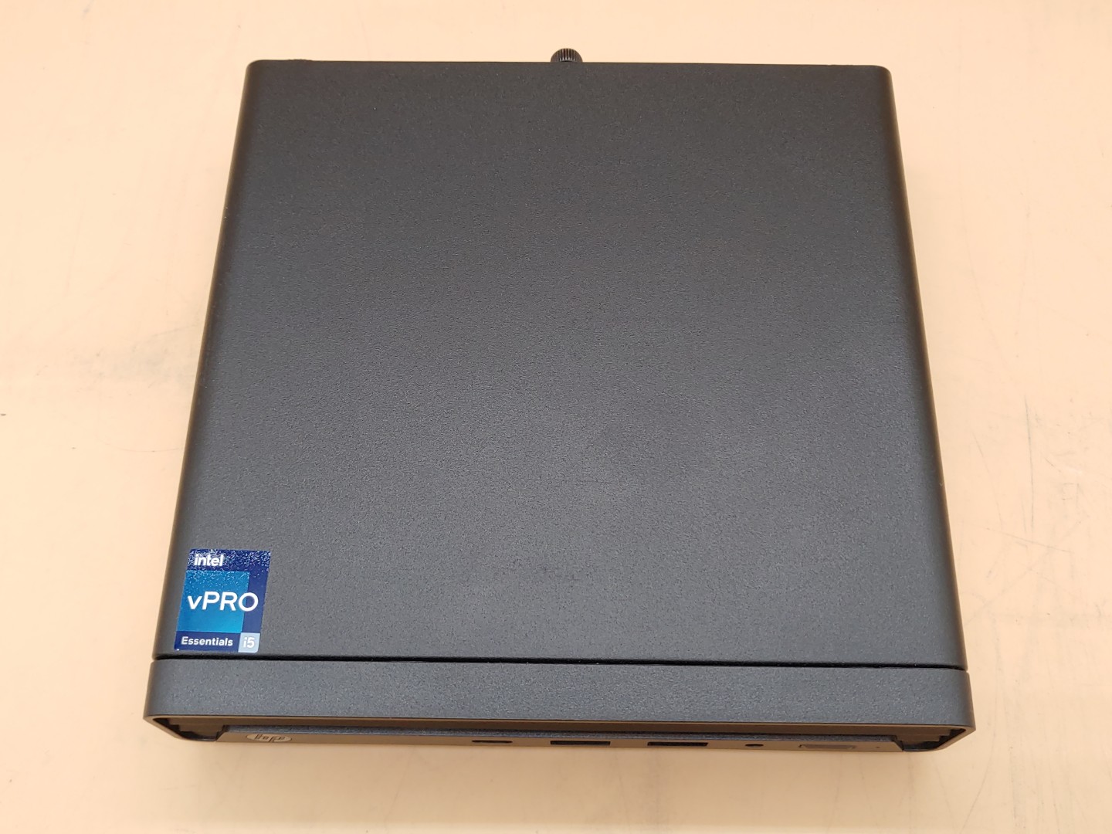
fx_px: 1060
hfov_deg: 55.4
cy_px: 417
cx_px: 556
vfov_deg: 42.9
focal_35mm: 33
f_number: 1.8
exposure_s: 1/69
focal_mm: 4.36
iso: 50
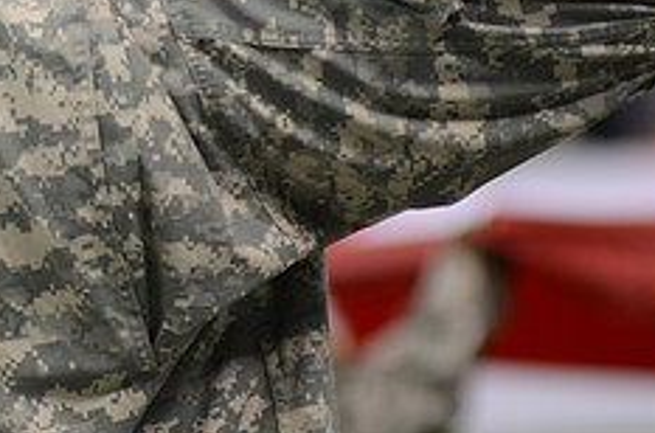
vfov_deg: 1.8
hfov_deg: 2.8
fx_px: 13554
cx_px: -107
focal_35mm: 747
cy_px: -104
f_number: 2.8
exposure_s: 1/500
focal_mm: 200
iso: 400
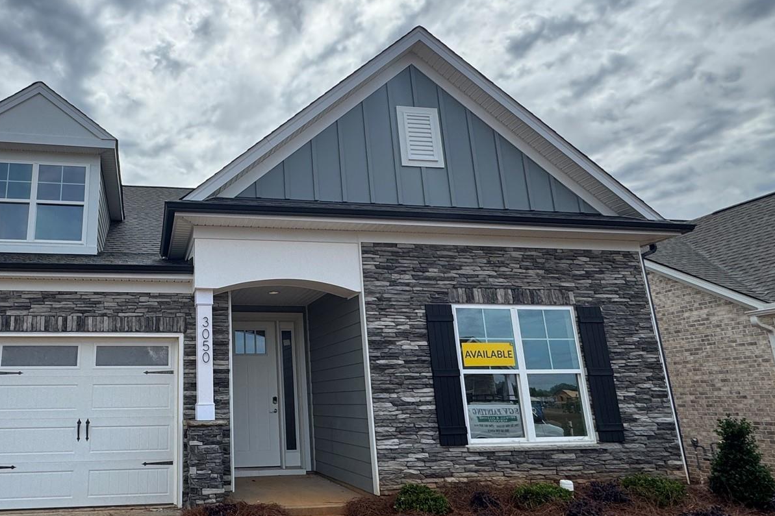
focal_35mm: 25
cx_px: 219
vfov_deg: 51.2
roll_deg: +0.0
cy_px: 273
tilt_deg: +17.0
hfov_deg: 68.1
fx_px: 538
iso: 40
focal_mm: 2.22
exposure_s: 1/1536
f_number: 2.2
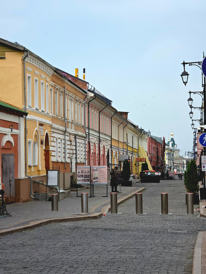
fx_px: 912
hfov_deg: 12.9
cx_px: 103
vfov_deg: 17.1
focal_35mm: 115
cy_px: 137
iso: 64
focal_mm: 18.6
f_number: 3.4
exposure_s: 1/1429
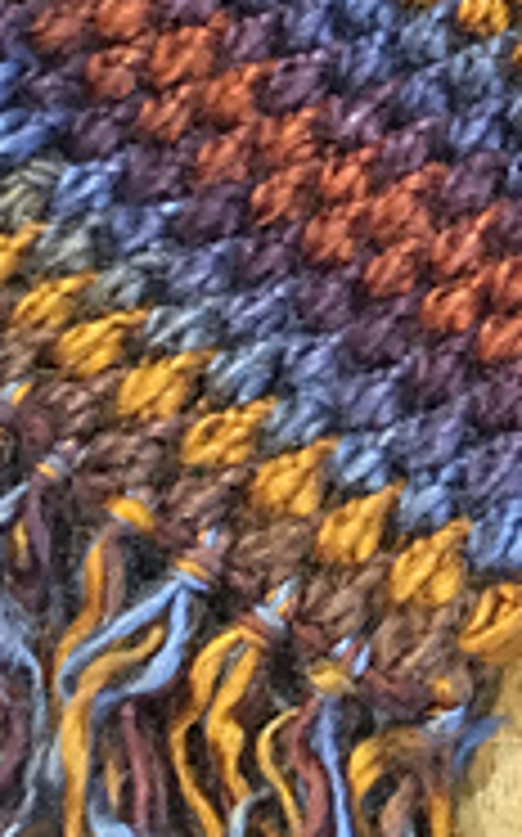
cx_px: 796
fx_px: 2417
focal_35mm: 106
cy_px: 99
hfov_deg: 11.8
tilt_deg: -66.6
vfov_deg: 19.3
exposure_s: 1/15
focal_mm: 4.15
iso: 400
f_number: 2.2
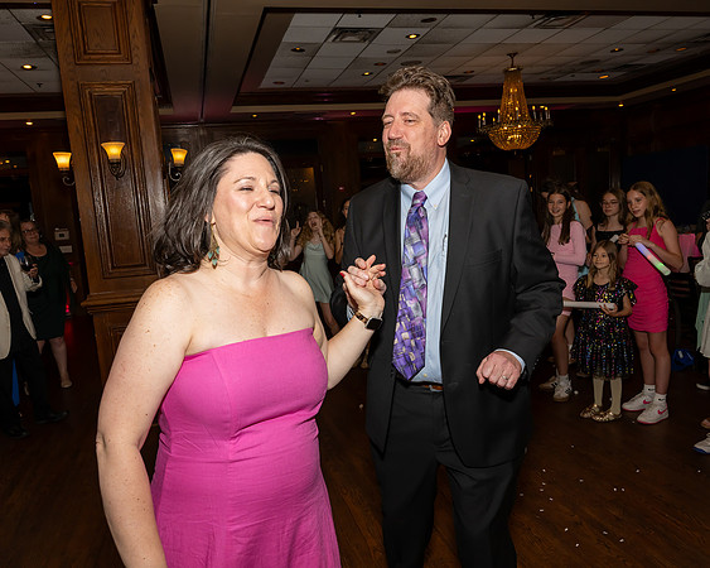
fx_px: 568
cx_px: 345
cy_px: 284
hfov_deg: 64.0
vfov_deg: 53.1
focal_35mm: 27
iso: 640
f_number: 8
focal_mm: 24
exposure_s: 1/250
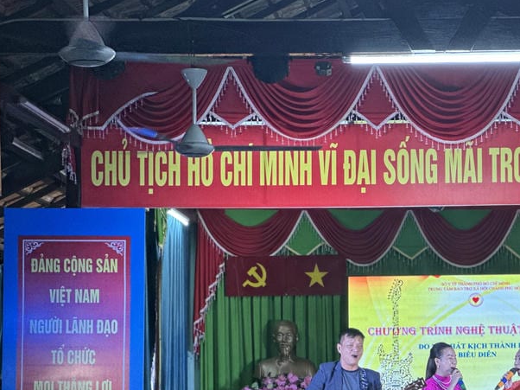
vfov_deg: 11.5
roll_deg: +0.5
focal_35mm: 128
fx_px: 1922
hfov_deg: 15.3
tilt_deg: +4.5
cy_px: 321
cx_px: 418
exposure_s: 1/100
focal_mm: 9
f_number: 2.8
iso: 200
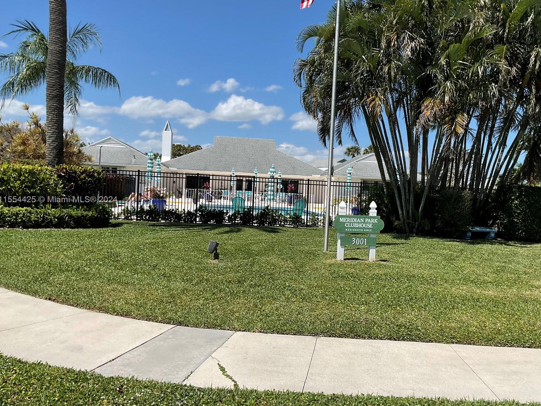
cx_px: 308
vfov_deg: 41.8
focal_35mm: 34
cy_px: 200
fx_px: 531
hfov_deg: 53.8
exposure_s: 1/2801
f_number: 1.8
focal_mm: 3
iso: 16
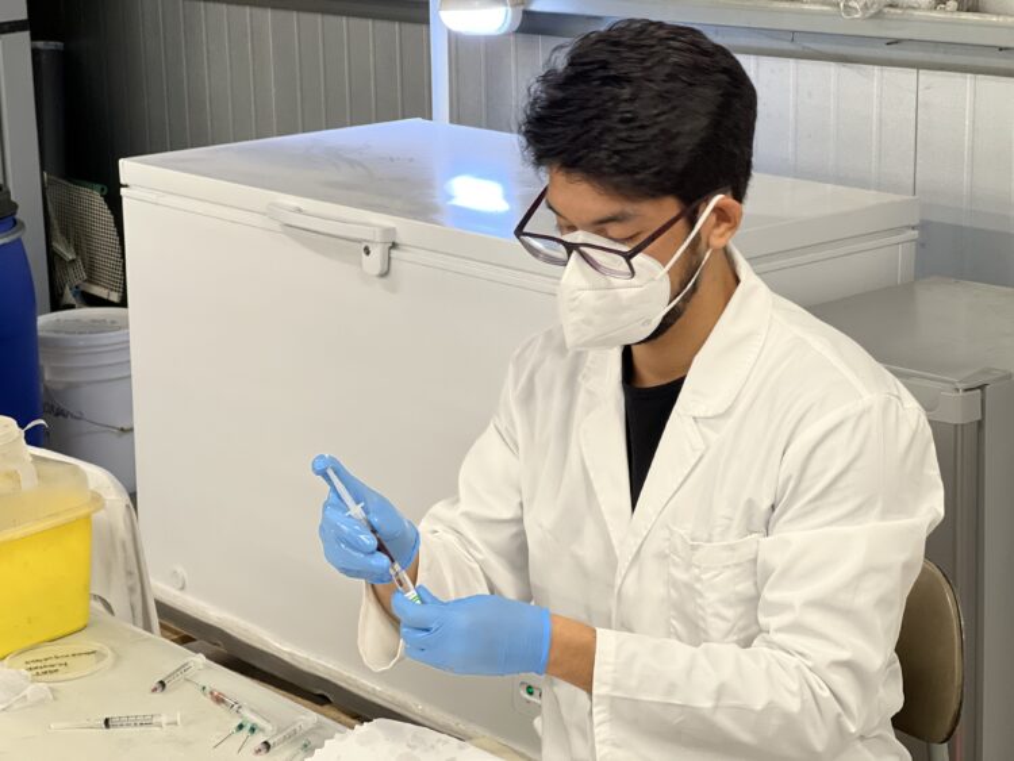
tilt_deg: -13.9
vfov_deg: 19.1
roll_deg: +1.3
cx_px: 507
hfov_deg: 25.3
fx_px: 2256
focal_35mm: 77
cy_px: 380
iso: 160
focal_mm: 9
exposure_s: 1/50
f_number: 2.8
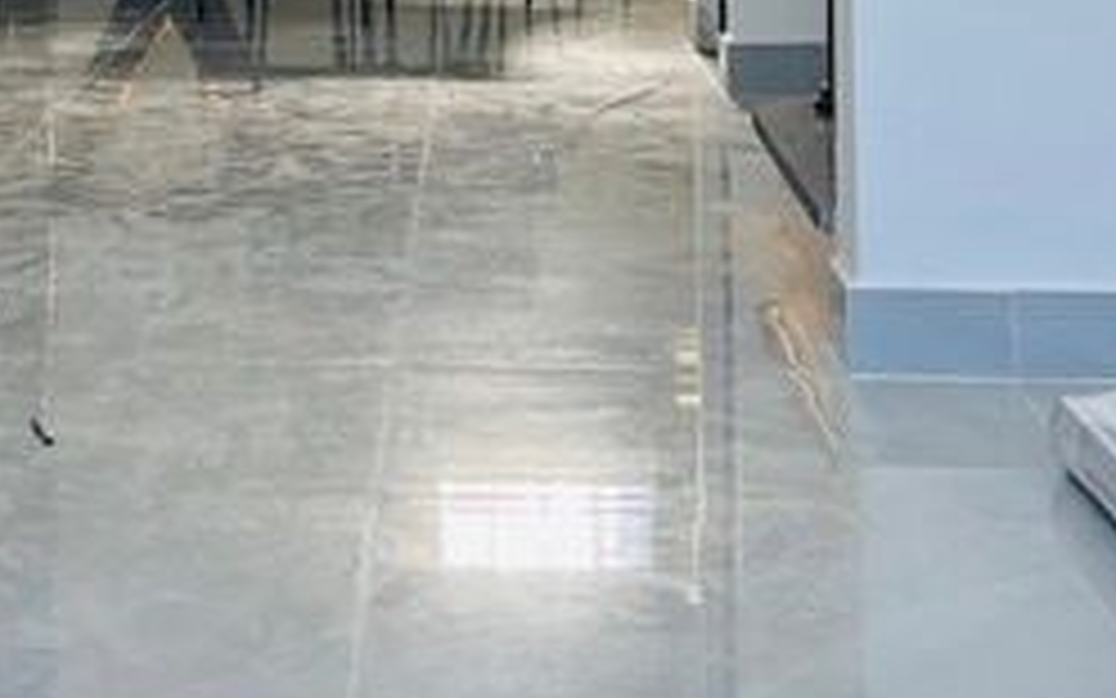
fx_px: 3467
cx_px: 166
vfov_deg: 10.9
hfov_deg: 18.1
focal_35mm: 114
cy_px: -468
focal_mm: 5.7
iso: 40
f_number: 1.5
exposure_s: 1/100
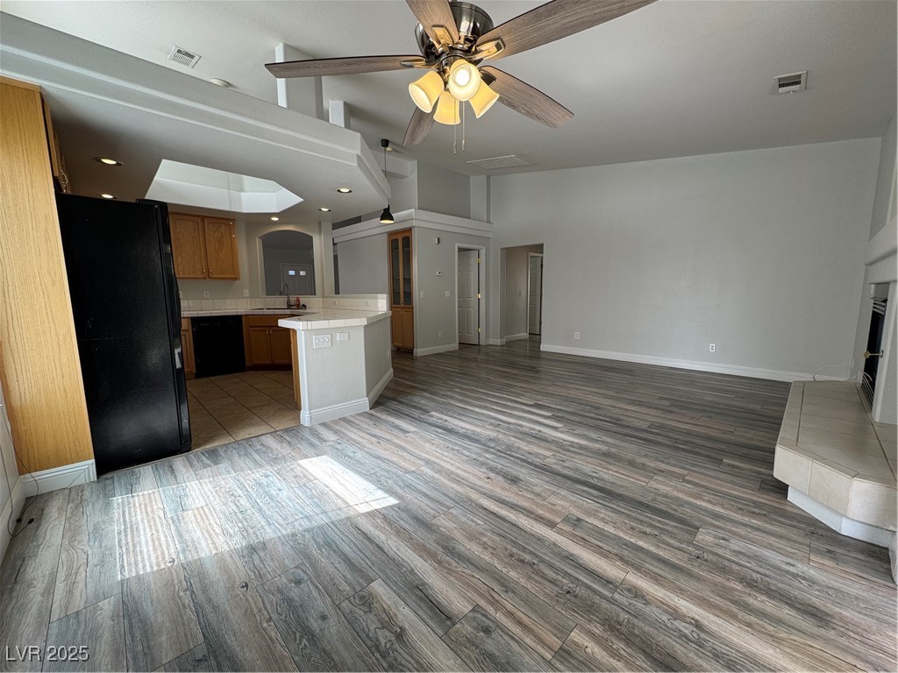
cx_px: 449
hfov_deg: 102.1
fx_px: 363
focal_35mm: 14
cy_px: 336
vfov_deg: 85.7
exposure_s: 1/120
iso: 64
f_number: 2.2
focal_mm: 2.22
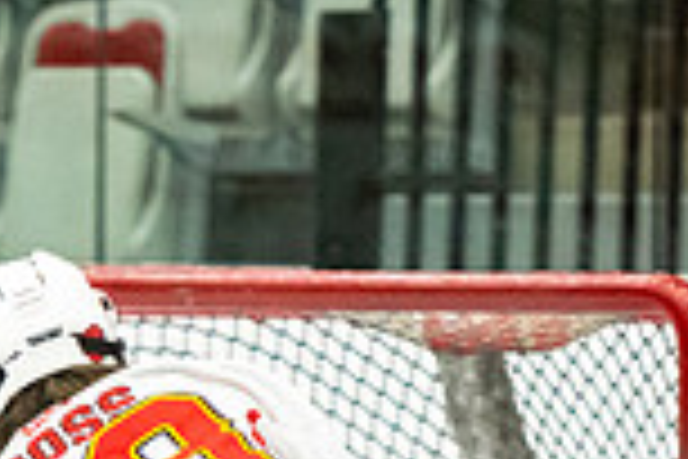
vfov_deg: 1.8
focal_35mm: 761
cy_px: 690
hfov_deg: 2.7
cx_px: 249
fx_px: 14542
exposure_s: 1/640
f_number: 2.8
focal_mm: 116
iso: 3200
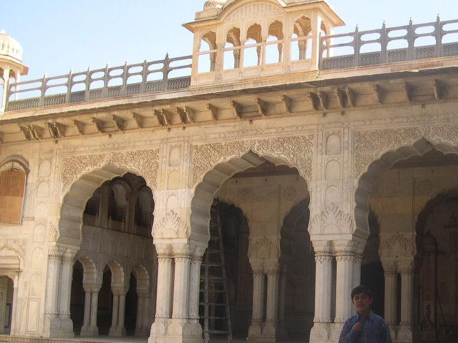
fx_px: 714
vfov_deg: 27.0
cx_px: 310
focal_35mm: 54
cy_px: 201
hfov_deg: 35.2
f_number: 2.8
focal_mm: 8
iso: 100
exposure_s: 1/546
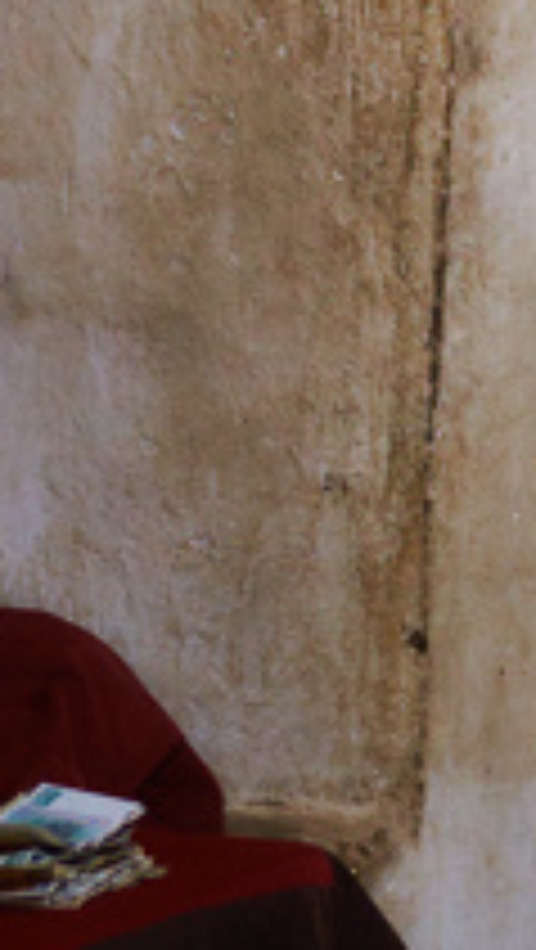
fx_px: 11247
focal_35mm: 446
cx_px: 473
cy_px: -612
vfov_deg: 4.8
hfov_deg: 2.7
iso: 800
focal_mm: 100
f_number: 2.8
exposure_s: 1/30
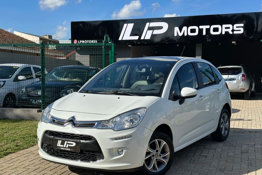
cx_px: 133
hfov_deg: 38.9
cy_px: 99
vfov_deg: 26.5
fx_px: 371
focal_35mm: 51
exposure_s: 1/3731
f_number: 1.78
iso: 64
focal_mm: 6.86
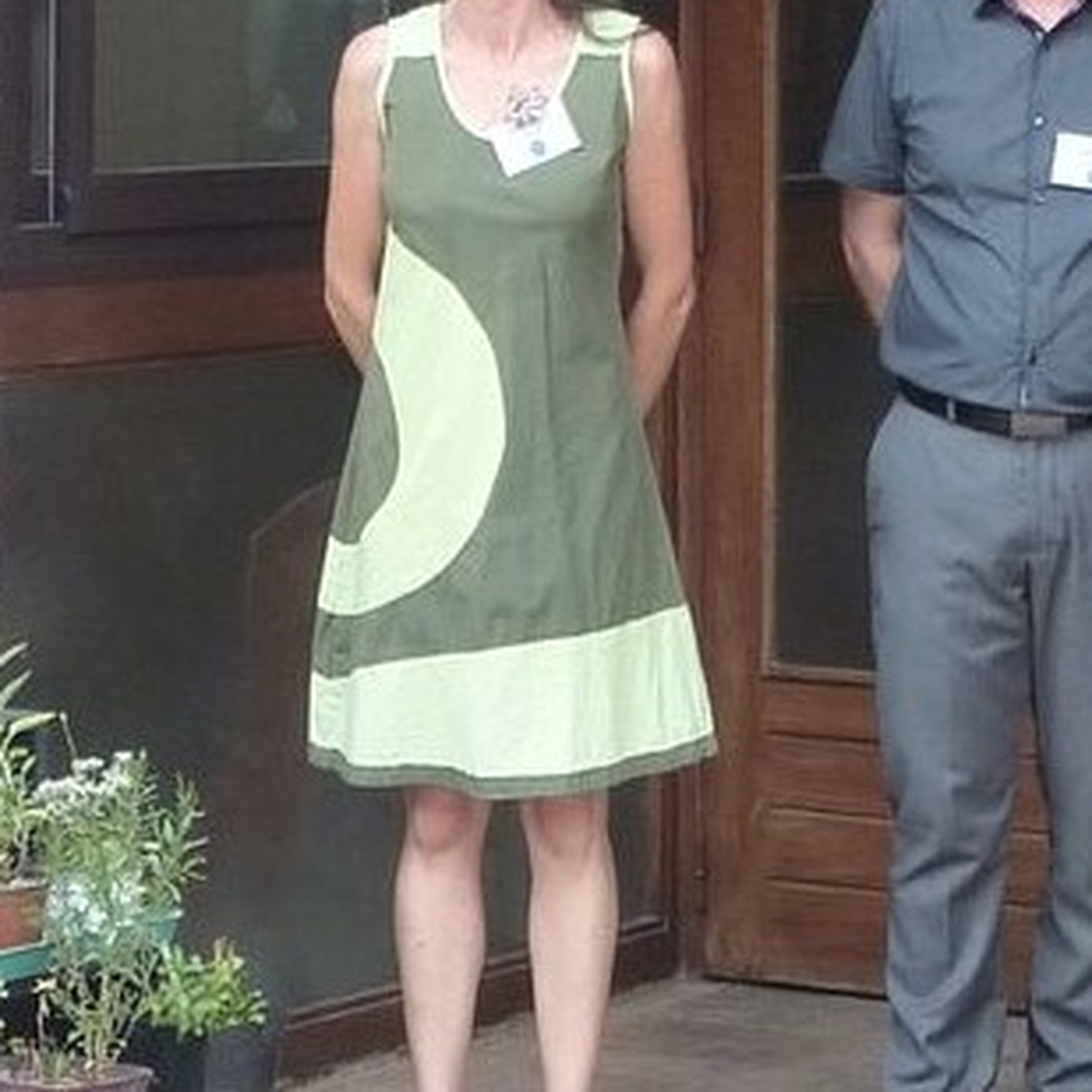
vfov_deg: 12.1
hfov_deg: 12.1
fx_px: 5139
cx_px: 444
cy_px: 138
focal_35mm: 144
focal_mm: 6.5
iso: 320
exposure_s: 1/60
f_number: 3.6
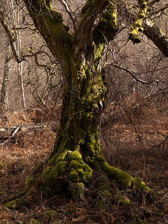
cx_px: 84
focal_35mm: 74
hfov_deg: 19.9
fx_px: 479
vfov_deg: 26.3
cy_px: 112
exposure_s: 1/500
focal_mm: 37
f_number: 4
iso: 200
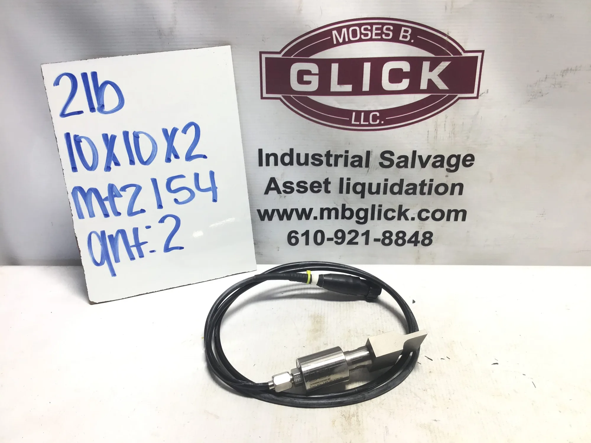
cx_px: 296
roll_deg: -1.0
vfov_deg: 45.4
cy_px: 222
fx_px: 529
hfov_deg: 58.4
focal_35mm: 31
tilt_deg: -27.8
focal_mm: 3.3
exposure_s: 1/120
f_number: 2.4
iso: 32
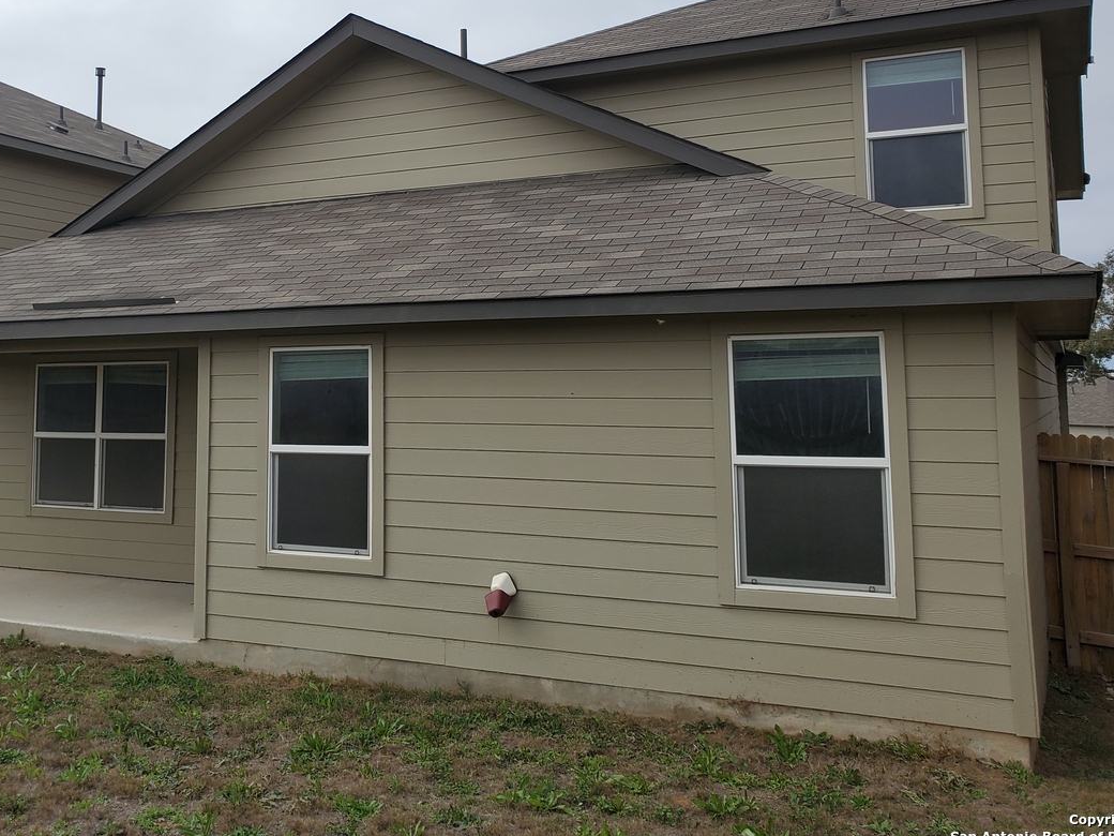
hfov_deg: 50.8
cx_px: 411
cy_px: 267
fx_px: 1159
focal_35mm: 36
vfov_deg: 39.1
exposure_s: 1/2277
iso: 50
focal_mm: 4.3
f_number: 2.4
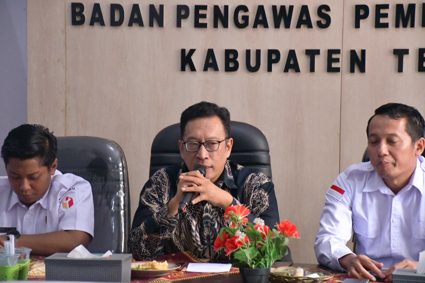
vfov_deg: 10.8
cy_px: 142
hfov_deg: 16.1
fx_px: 1499
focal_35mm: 127
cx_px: 212
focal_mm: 85
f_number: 5.3
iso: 16000
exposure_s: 1/200
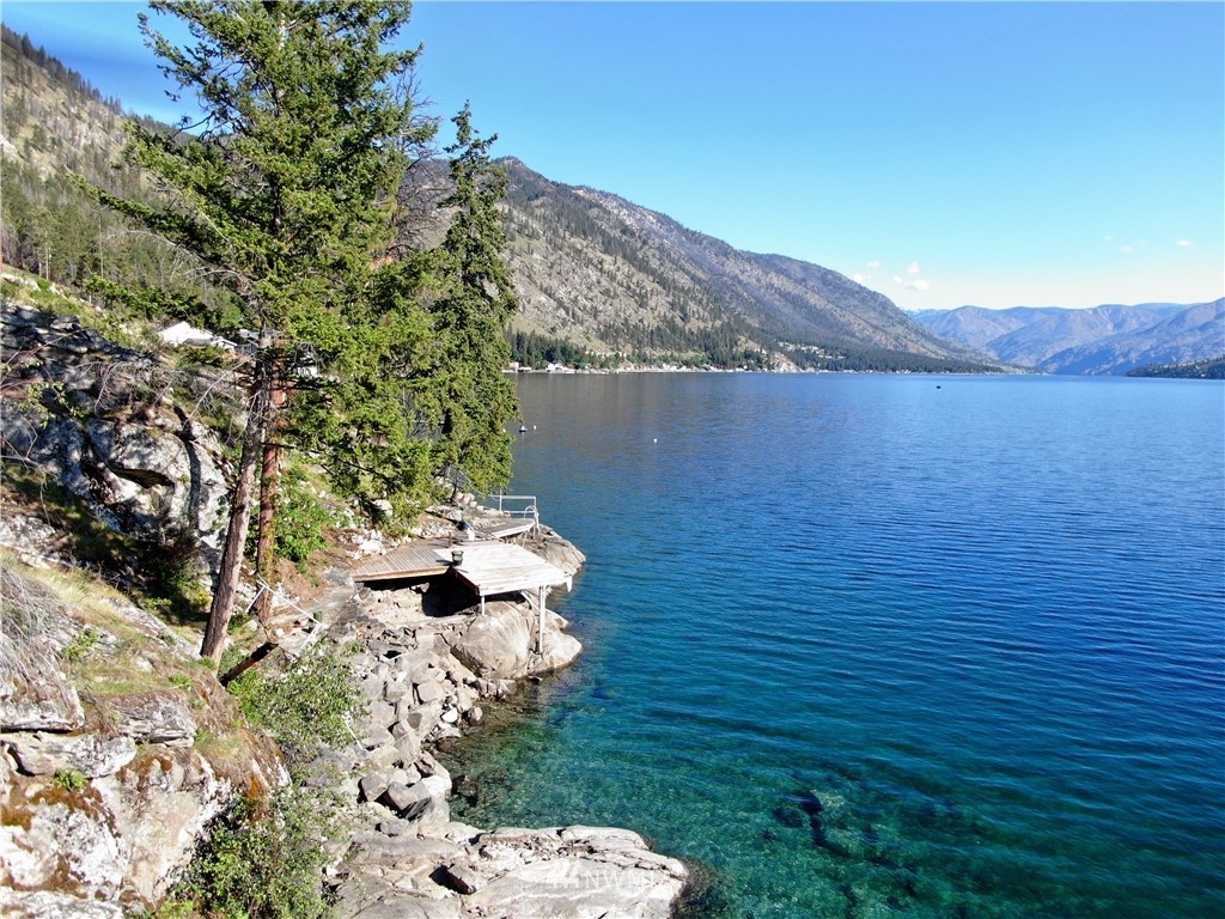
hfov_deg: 71.6
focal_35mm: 24
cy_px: 460
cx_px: 612
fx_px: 849
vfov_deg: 56.8
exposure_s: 1/500
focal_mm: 4.39
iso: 100
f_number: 2.8
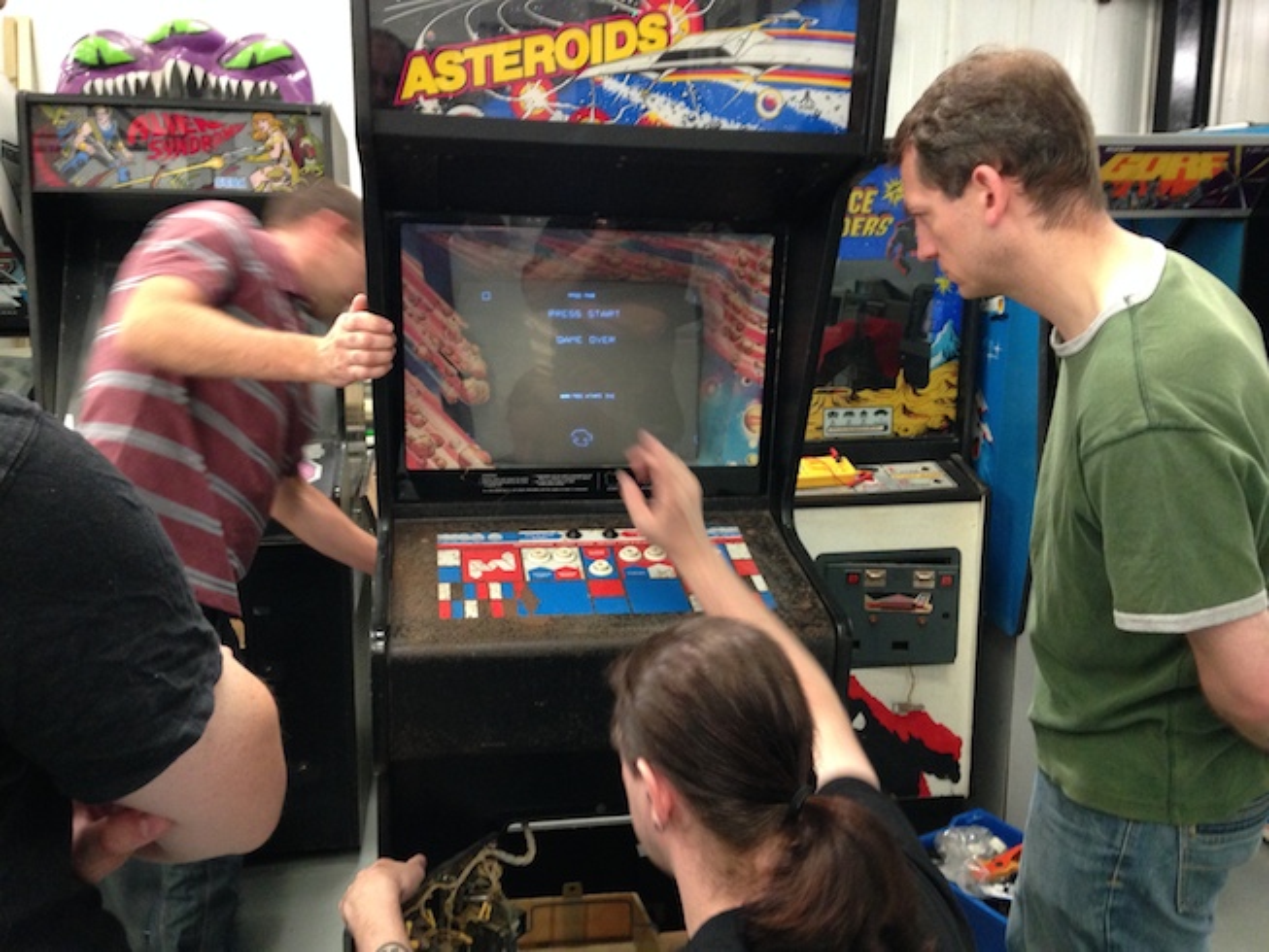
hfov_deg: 55.3
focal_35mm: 33
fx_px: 1210
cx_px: 634
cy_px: 476
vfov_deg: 43.0
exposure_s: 1/20
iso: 250
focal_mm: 4.12
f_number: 2.4
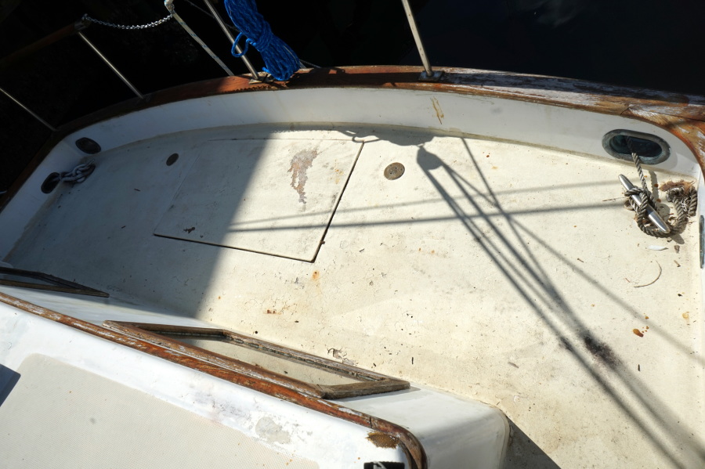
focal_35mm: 24
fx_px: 470
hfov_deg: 73.8
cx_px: 352
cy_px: 234
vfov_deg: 53.1
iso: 100
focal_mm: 16
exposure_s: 1/80
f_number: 13
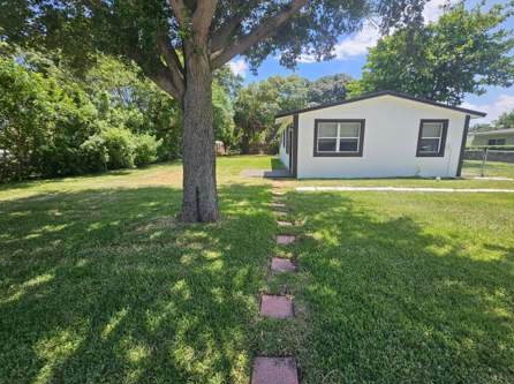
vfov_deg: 85.5
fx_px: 208
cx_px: 267
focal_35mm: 14
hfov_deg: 102.1
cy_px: 187
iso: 50
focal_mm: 2.2
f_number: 2.2
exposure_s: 1/917
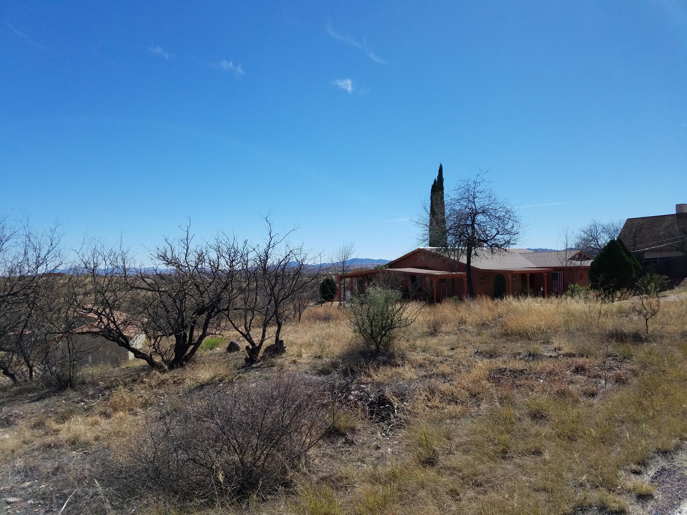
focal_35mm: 26
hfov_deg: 67.3
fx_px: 516
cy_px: 258
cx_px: 344
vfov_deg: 53.1
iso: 50
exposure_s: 1/4096
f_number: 1.7
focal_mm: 4.2
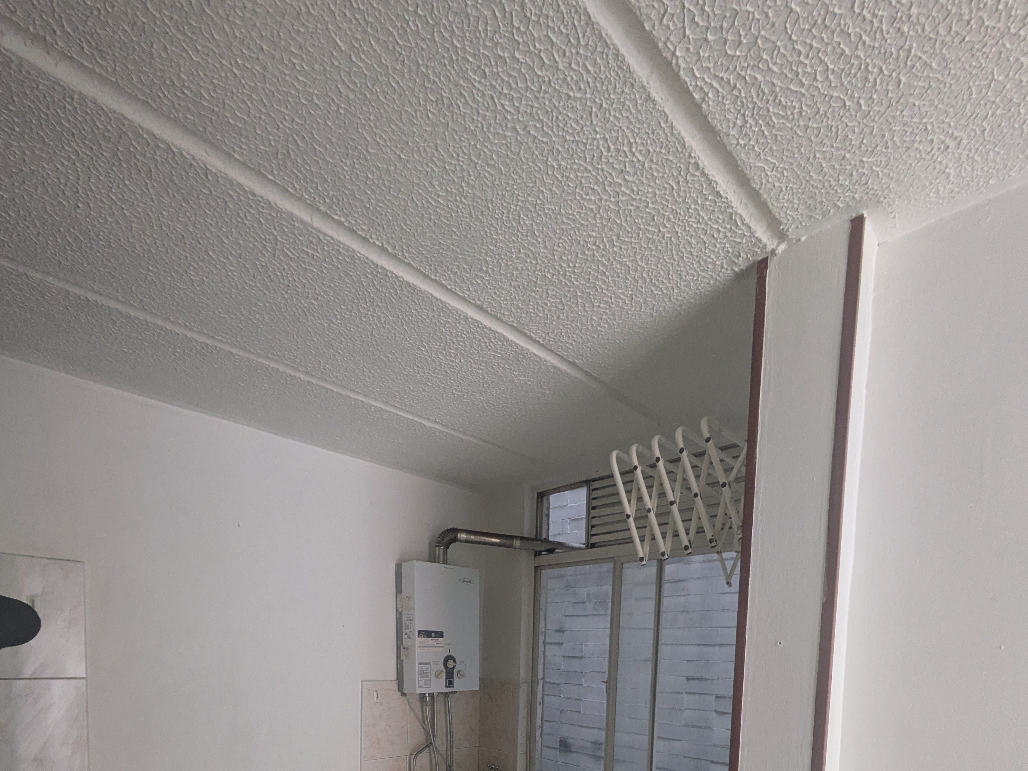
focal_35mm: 19
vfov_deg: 58.8
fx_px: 564
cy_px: 691
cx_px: 511
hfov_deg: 84.7
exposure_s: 1/60
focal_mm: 1.83
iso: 205
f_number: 2.2
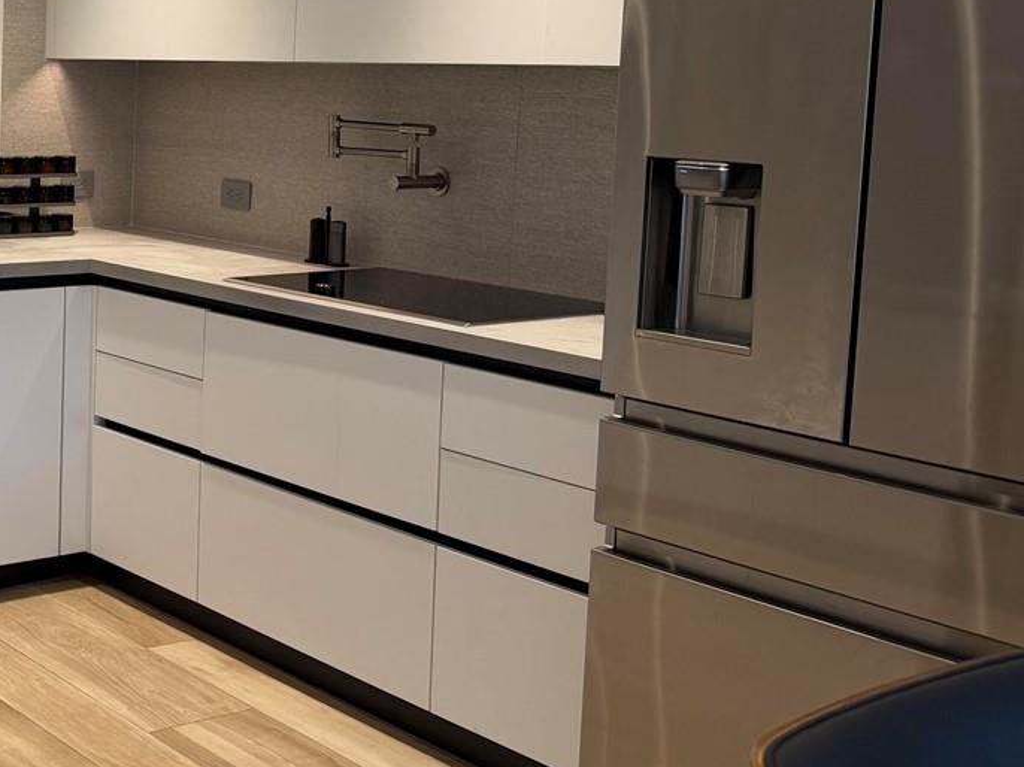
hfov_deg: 31.2
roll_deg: -1.9
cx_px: -51
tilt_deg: -4.9
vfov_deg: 25.8
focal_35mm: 56
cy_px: 209
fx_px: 1656
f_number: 1.78
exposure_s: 1/120
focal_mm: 6.76
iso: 160
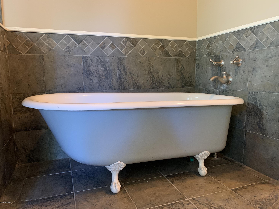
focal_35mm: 26
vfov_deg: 53.1
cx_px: 140
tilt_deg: -9.1
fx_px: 210
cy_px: 104
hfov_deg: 67.3
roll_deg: +1.0
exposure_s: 1/30
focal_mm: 4.25
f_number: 1.8
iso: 400
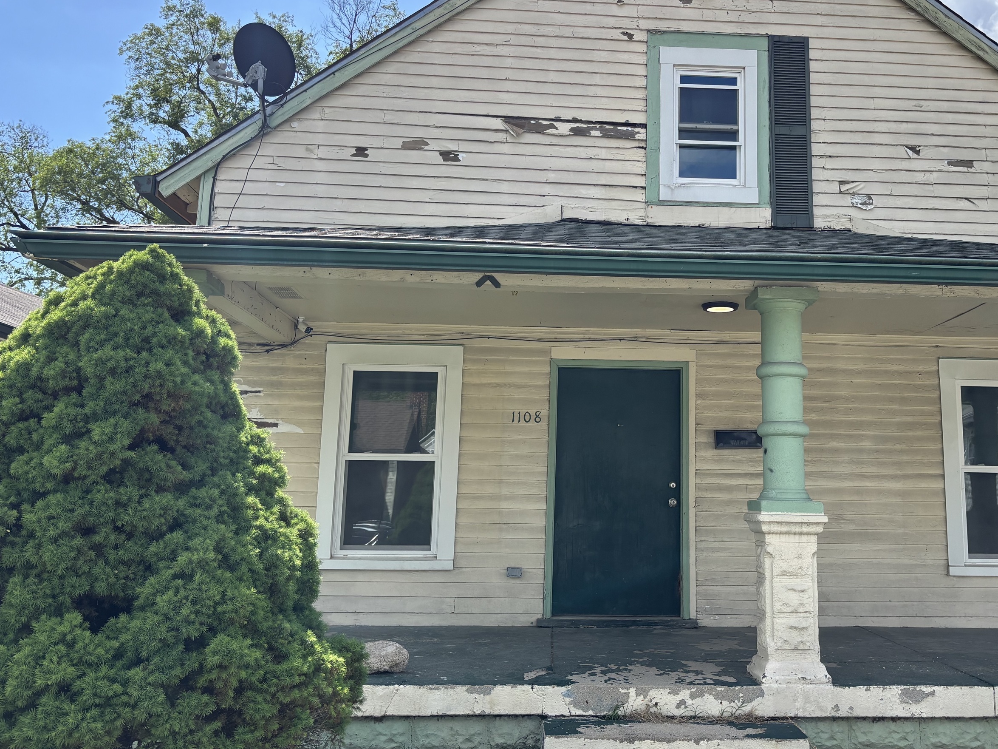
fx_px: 980
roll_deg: -0.9
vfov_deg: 41.7
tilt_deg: +11.2
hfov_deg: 53.5
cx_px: 612
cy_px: 336
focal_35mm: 34
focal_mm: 5.96
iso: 50
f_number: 1.6
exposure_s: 1/1845
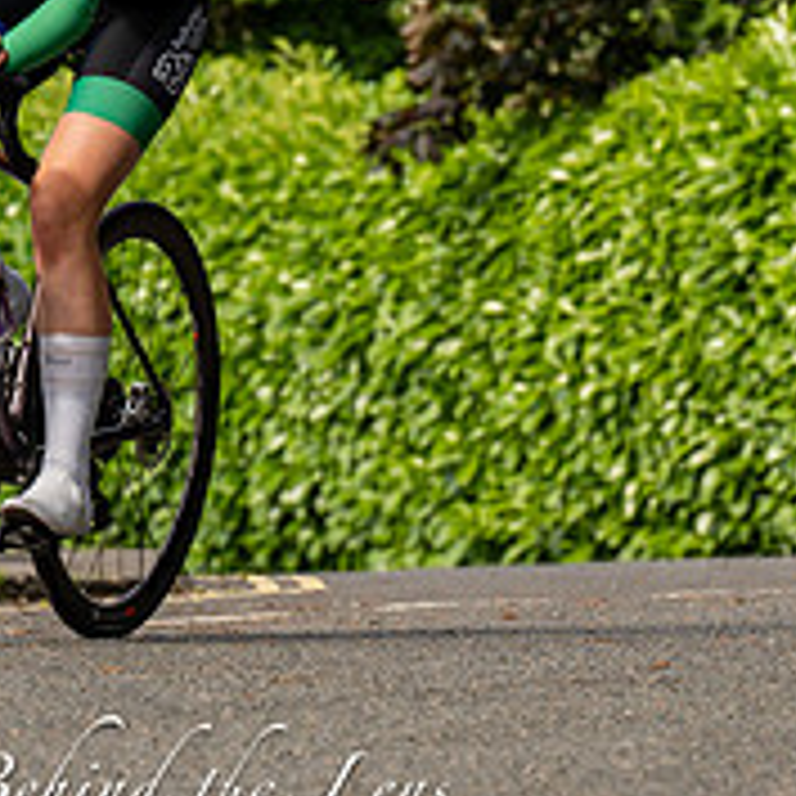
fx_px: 11421
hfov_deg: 4.0
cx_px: -66
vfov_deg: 4.0
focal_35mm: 439
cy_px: 34
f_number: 6.3
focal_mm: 145
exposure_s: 1/640
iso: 400
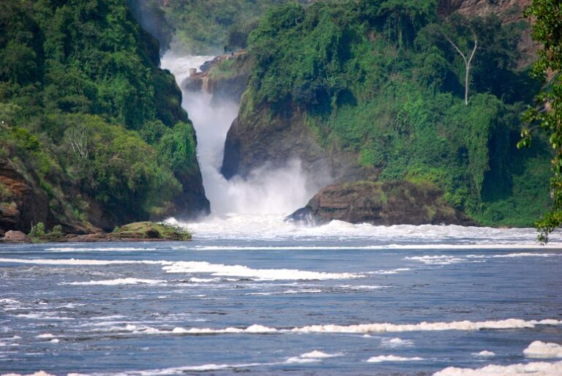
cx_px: 281
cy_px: 188
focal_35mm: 300
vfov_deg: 4.6
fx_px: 4689
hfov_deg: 6.9
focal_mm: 200
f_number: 6.3
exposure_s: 1/2500
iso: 800
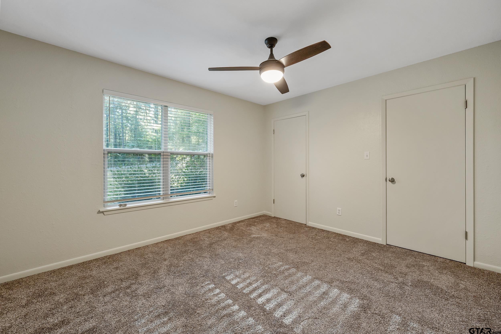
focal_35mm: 15
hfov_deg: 100.4
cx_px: 250
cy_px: 167
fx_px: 209
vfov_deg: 77.3
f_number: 8
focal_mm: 15
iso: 800
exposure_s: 1/8
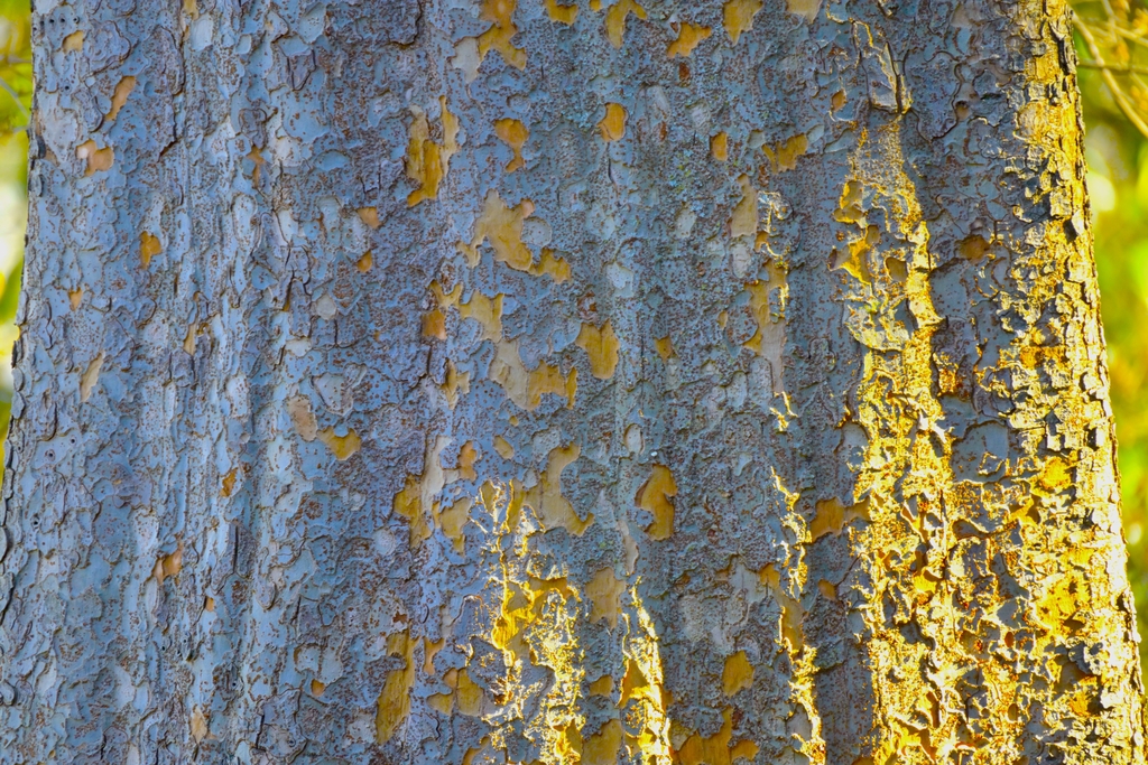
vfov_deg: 3.4
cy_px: 382
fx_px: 12756
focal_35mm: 400
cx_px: 574
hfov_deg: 5.2
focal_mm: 400
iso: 360
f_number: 8
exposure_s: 1/160
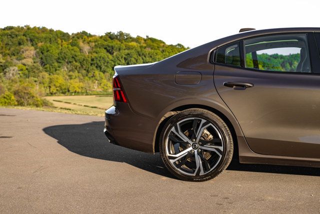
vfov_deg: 22.6
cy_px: 107
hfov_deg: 33.4
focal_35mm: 60
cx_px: 160
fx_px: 533
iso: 800
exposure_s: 1/1000
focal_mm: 60
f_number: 5
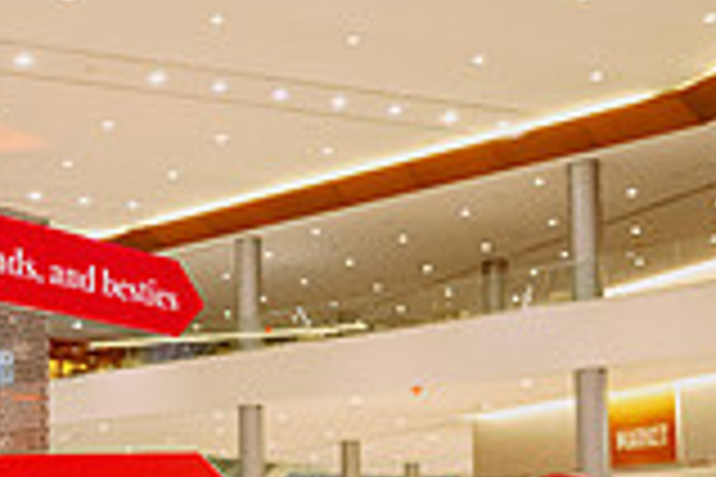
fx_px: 1193
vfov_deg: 22.0
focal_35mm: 60
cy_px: 452
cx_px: 59
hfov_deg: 31.7
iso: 3200
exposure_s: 1/160
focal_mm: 16.5
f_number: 4
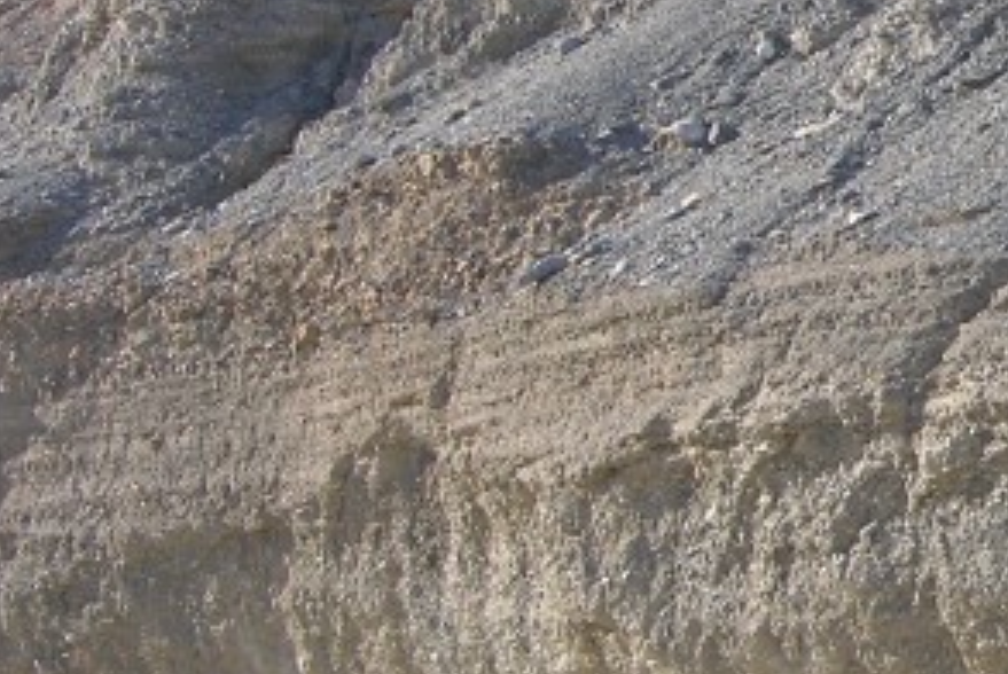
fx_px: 5493
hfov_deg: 10.2
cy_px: 261
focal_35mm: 196
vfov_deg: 7.0
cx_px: 1462
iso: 50
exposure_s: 1/196
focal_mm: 13.7
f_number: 4.4
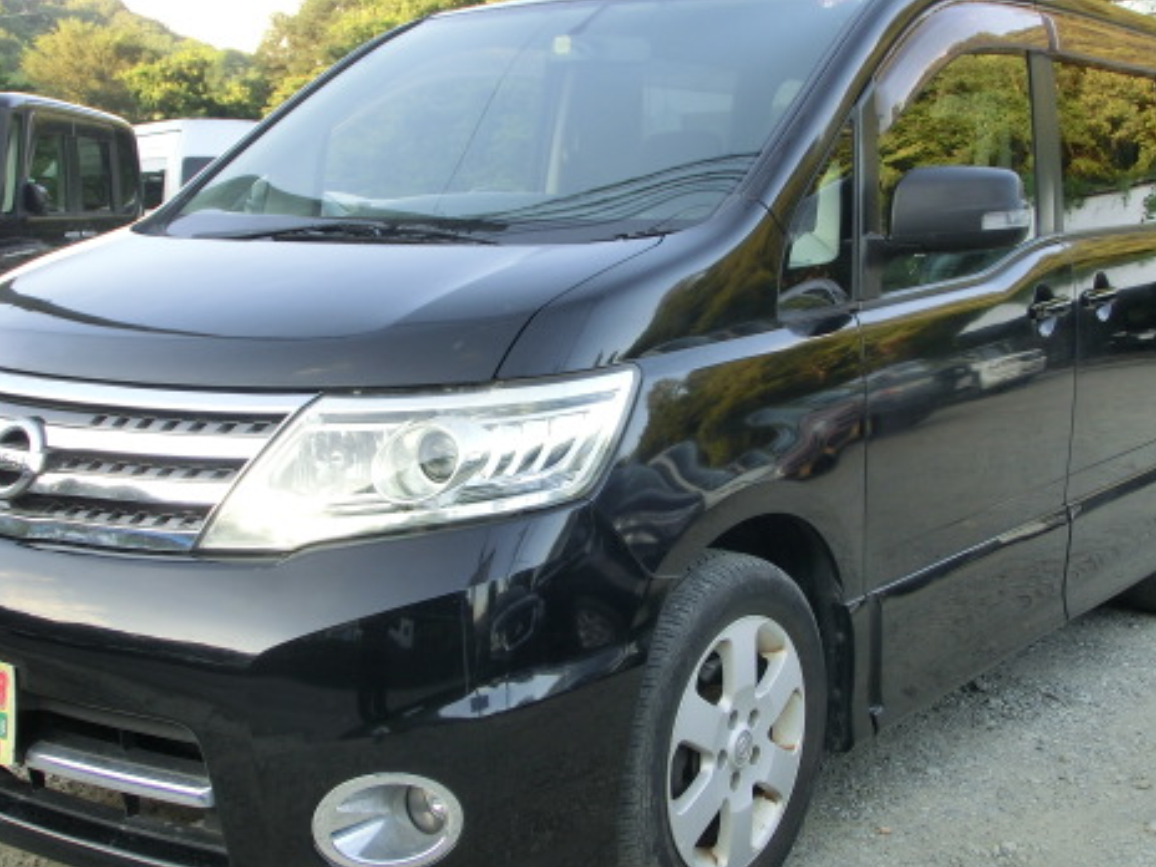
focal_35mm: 51
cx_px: 571
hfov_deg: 37.5
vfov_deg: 28.5
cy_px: 493
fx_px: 1703
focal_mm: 6.61
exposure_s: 1/80
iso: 100
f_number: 3.9
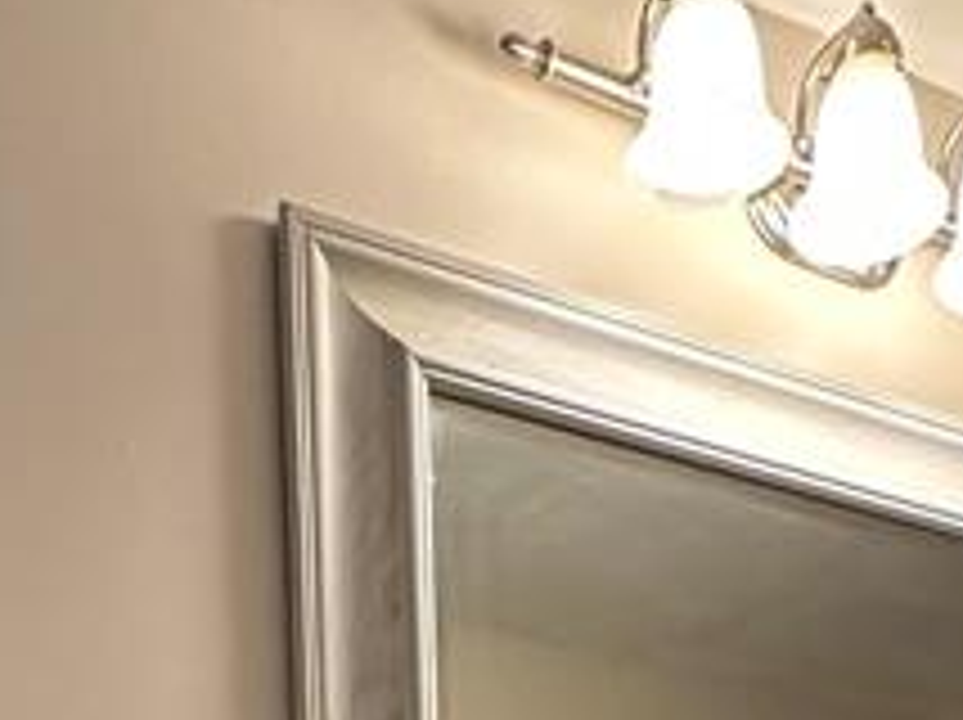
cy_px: 1557
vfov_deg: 15.7
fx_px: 1862
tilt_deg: -5.6
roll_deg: +1.5
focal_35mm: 67
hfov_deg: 29.0
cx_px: 459
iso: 250
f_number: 2.2
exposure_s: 1/120
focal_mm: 2.22
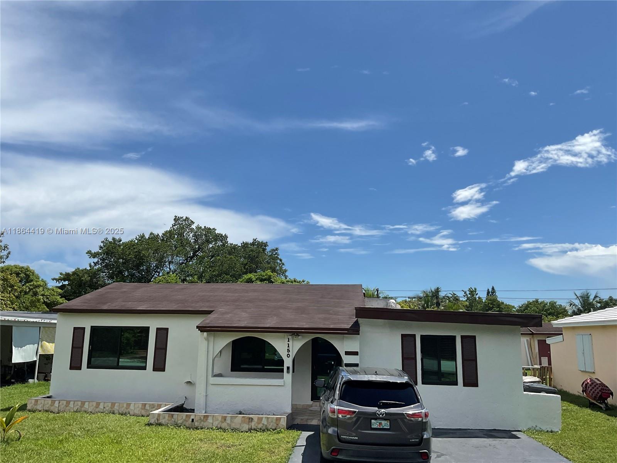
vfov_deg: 48.2
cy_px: 232
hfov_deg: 61.7
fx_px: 517
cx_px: 308
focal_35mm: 29
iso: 16
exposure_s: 1/3534
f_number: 1.8
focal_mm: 3
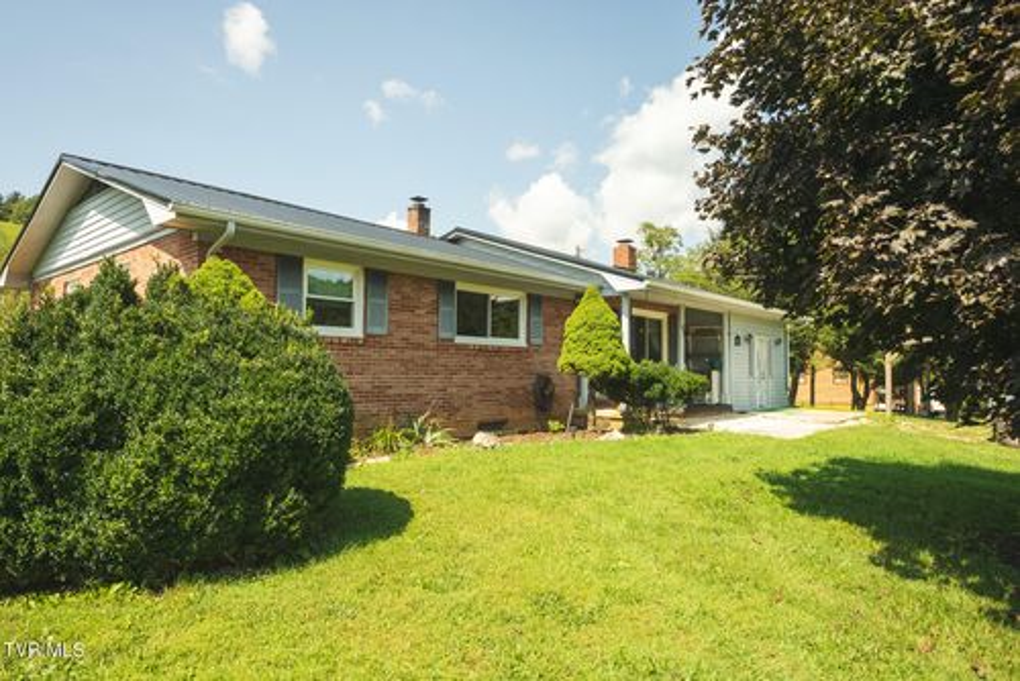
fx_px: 607
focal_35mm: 21
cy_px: 340
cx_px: 510
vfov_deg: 58.6
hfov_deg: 80.1
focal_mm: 21.4
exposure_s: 1/2000
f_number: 3.2
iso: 640
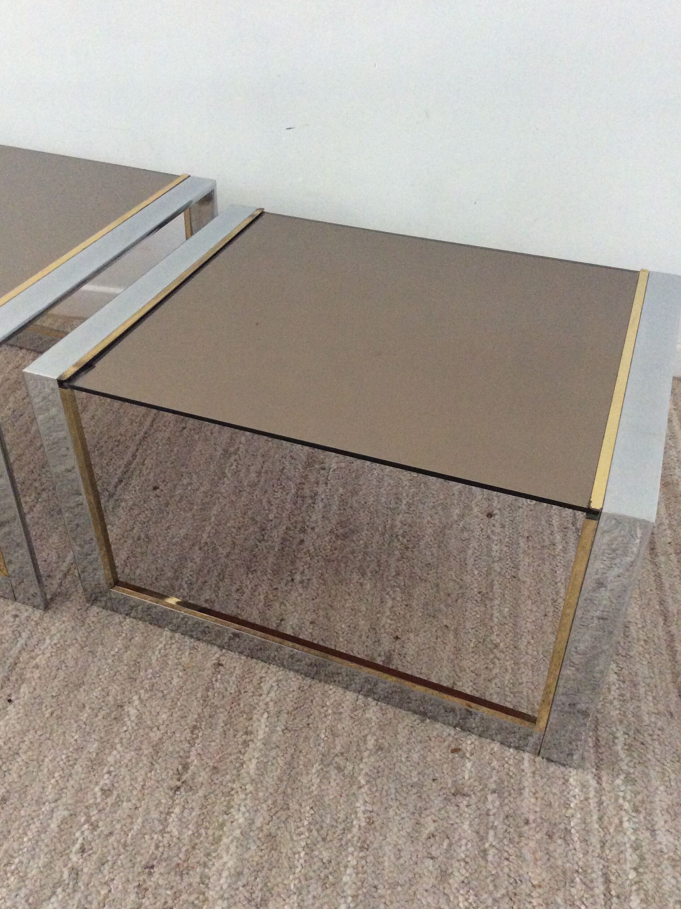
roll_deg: -0.9
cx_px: 332
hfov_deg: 42.9
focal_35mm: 33
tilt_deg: -38.7
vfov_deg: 55.4
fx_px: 866
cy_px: 463
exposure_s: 1/25
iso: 250
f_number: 2.4
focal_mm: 3.3
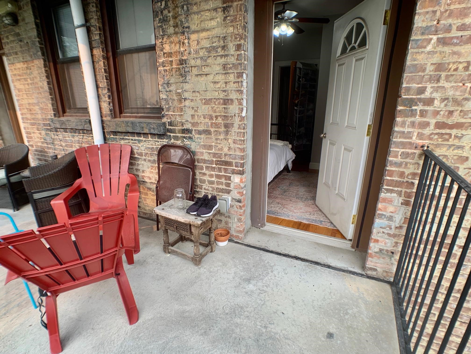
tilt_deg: -18.2
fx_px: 354
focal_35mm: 26
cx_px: 236
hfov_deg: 67.3
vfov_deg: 53.1
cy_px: 177
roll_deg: -0.3
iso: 25
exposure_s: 1/122
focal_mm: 4.25
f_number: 1.8
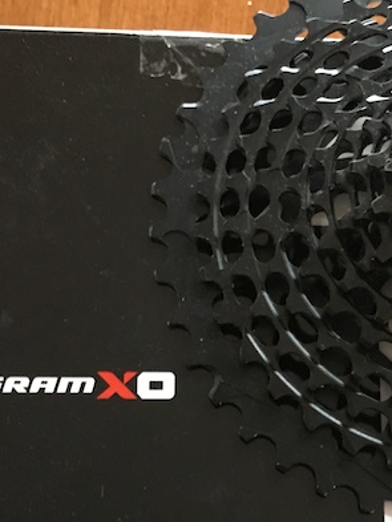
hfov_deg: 24.3
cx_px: 331
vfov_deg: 32.2
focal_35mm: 59
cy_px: 375
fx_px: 890
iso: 200
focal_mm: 4.15
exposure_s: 1/15
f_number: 2.2
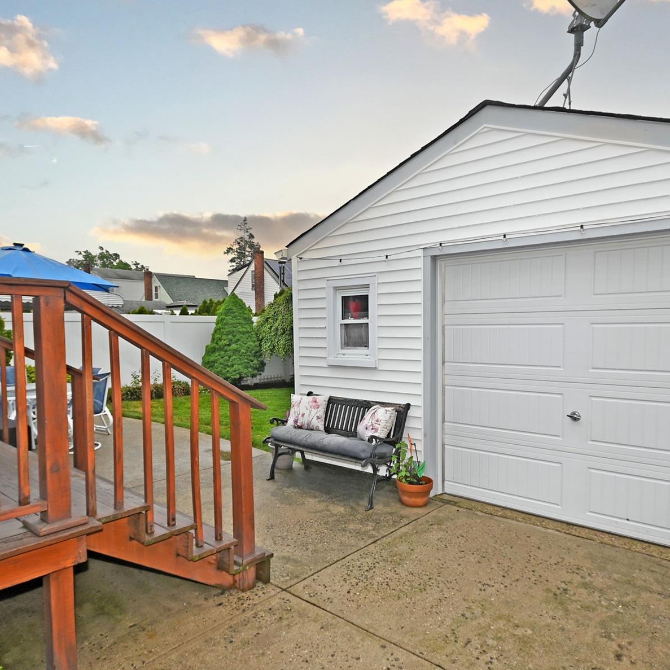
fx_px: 482
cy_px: 354
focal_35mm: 22
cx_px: 342
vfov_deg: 69.6
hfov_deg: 69.6
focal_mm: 10
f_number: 8
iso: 100
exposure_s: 1/200
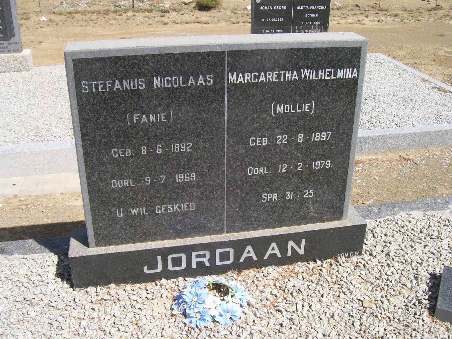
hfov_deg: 51.4
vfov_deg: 39.7
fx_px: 470
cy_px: 170
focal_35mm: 36
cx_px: 226
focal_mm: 6
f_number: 4.8
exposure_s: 1/530
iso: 80
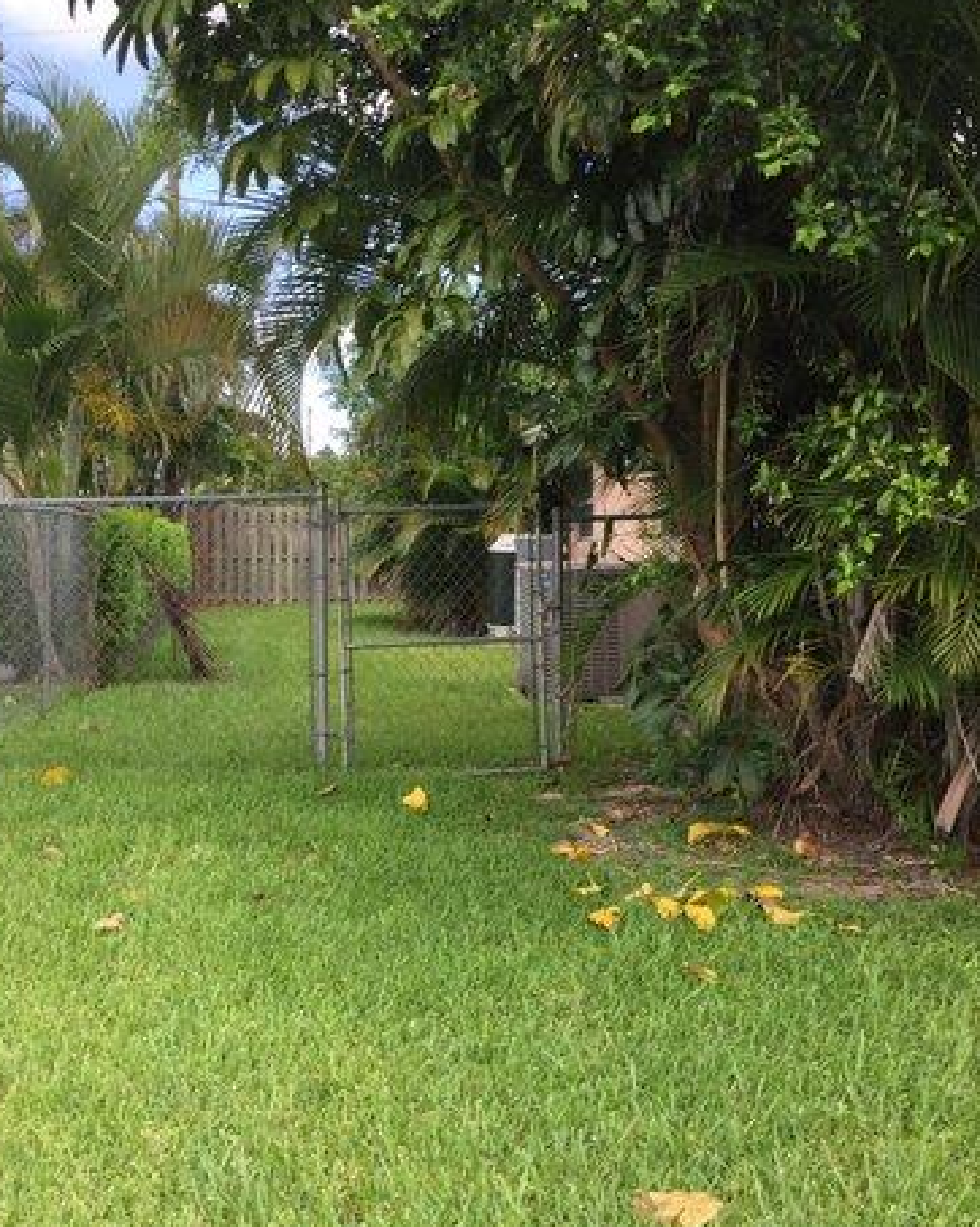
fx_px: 1451
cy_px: 618
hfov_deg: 37.2
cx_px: 395
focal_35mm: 40
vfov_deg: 45.8
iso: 32
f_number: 2.2
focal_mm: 4.15
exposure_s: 1/608
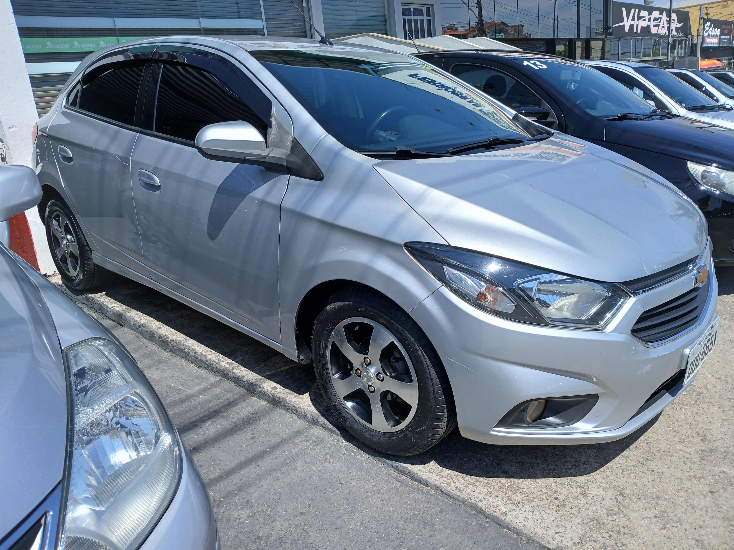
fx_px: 551
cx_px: 367
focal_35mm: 26
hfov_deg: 67.3
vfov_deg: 53.1
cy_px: 275
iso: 20
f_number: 1.8
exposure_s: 1/657
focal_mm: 3.98
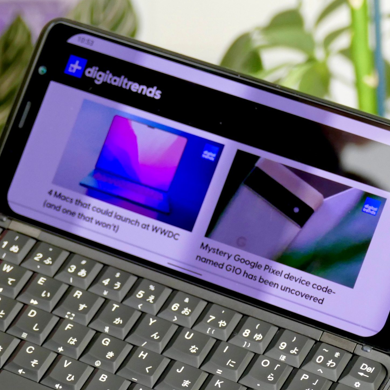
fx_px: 2409
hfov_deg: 9.3
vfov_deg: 9.2
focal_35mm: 189
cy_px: 255
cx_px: 180
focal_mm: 39.2
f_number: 4
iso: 800
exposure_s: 1/80
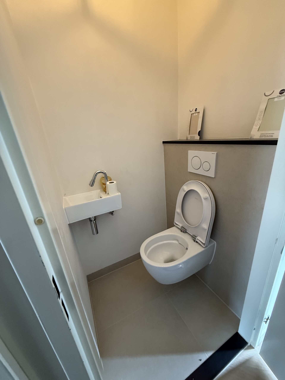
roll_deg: +4.7
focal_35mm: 14
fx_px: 154
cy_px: 190
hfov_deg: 85.7
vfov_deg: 102.1
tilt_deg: -20.1
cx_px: 142
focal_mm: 2.22
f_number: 2.2
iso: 500
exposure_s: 1/50
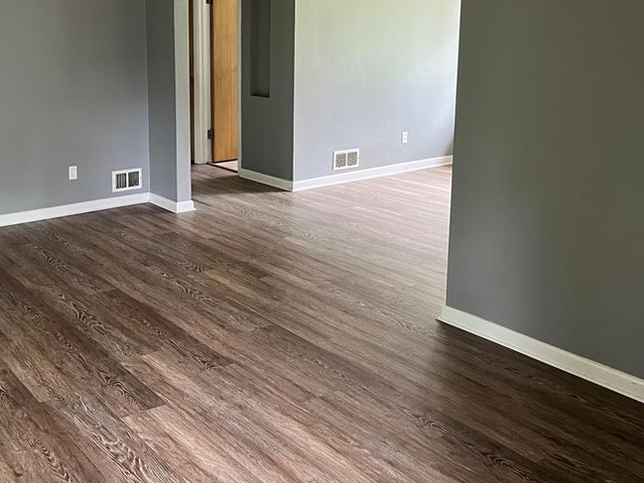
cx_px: 185
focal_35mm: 41
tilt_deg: -10.1
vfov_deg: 34.7
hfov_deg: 44.7
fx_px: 763
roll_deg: +0.7
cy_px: 146
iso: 200
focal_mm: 5.1
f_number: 1.6
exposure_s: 1/60
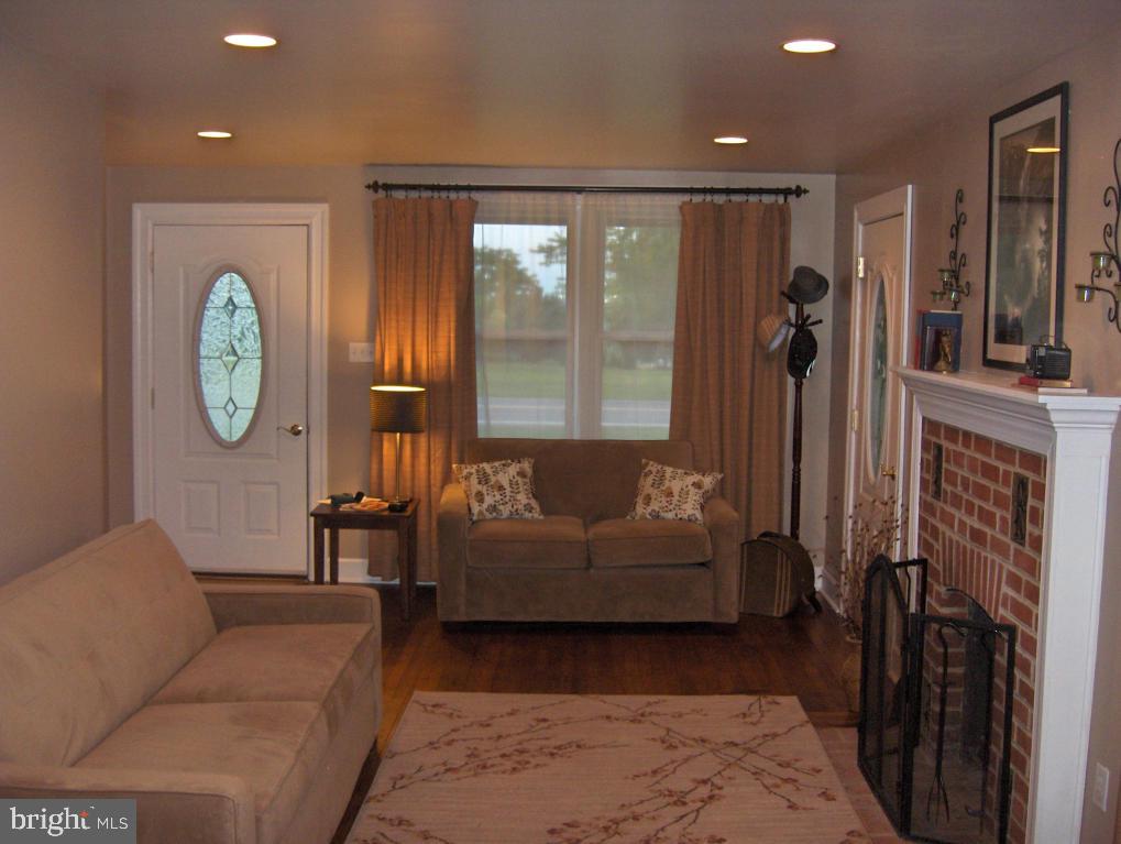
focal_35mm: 39
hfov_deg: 47.8
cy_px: 422
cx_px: 560
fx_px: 1265
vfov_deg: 36.9
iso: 100
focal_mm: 8
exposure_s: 1/60
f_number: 2.8
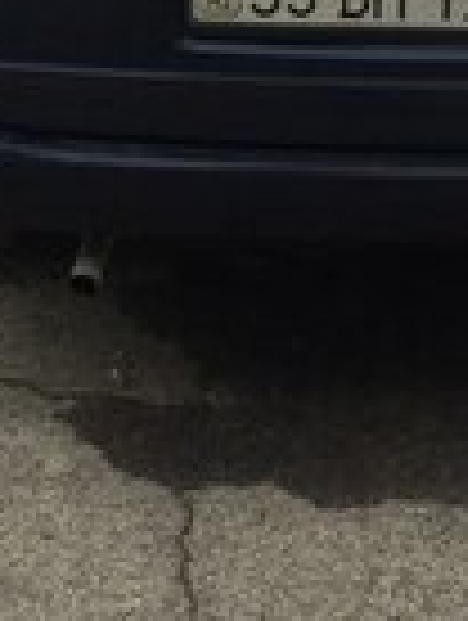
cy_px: -81
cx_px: 302
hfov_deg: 14.3
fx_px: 1869
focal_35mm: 104
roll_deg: -2.6
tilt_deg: -18.5
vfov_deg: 18.1
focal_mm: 4.15
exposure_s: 1/311
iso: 32
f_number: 2.2
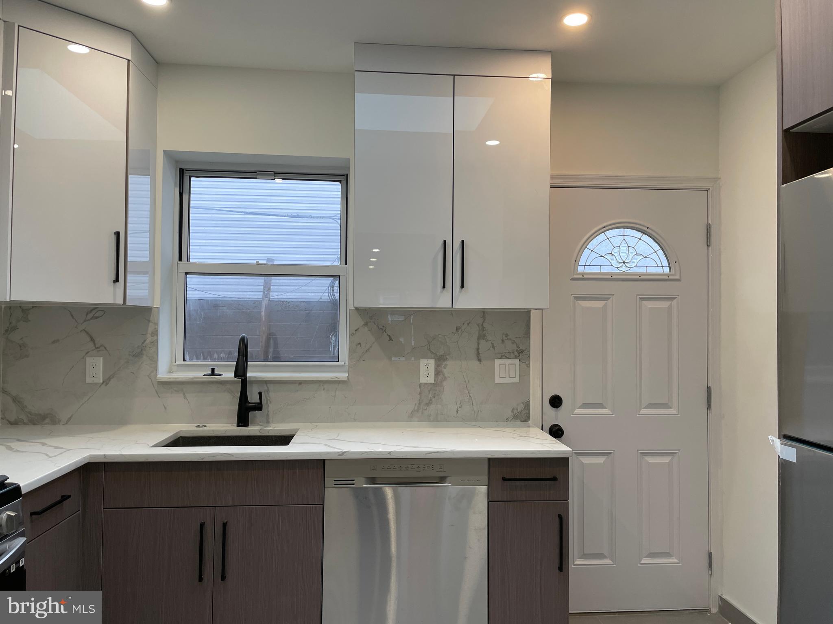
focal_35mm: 26
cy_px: 312
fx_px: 626
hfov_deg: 67.3
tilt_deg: +1.3
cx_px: 416
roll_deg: -0.5
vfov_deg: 53.1
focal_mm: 4.2
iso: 64
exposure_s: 1/120
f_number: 1.6
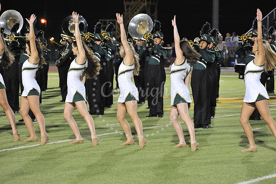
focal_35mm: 150
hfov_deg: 13.7
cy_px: 92
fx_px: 1149
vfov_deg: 9.1
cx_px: 138
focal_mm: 150
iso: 6400
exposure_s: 1/160
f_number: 6.3
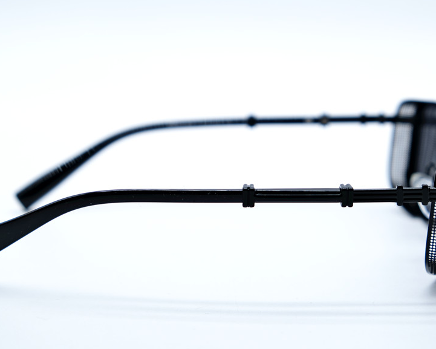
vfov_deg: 14.3
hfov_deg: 17.8
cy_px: 183
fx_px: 1394
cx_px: 212
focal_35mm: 108
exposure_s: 1/150
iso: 160
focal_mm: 55
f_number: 5.6
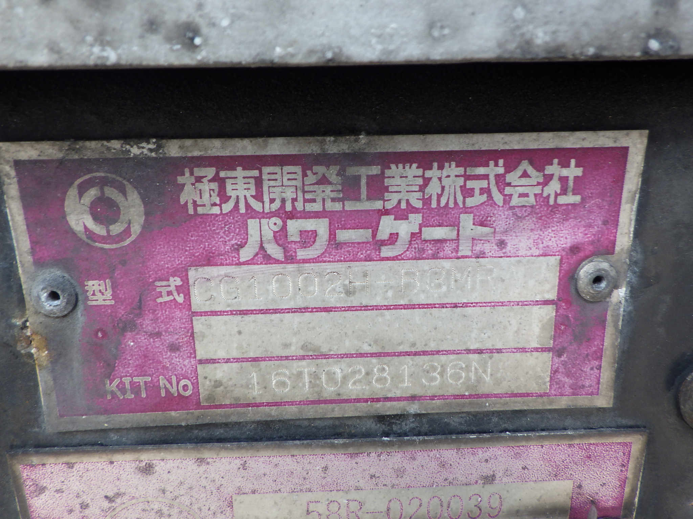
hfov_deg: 63.4
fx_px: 561
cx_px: 346
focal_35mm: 28
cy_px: 260
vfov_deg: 49.7
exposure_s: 1/200
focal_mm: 5
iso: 125
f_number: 3.5
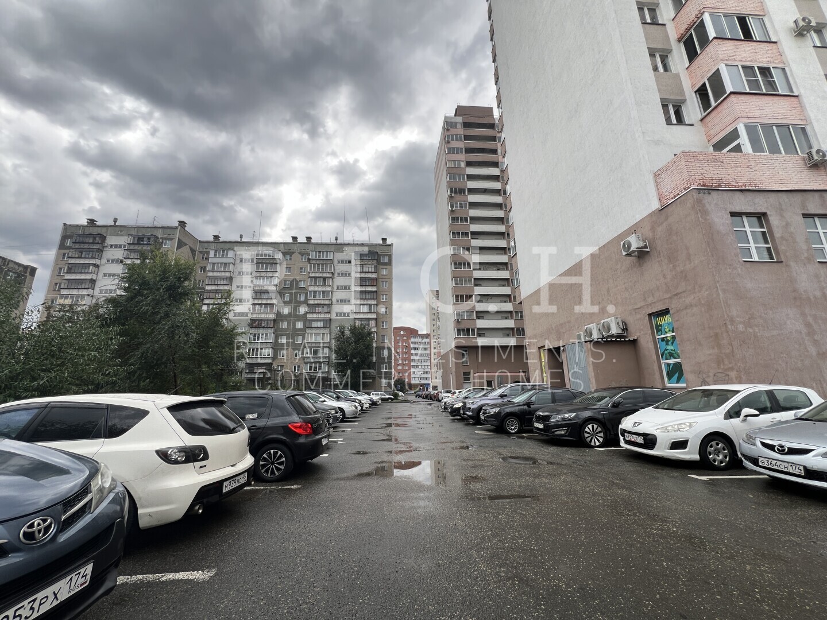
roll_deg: +0.9
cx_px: 414
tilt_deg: +14.0
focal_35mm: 13
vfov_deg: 89.9
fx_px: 311
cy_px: 310
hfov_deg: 106.2
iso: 32
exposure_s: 1/152
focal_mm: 1.57
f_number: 1.8
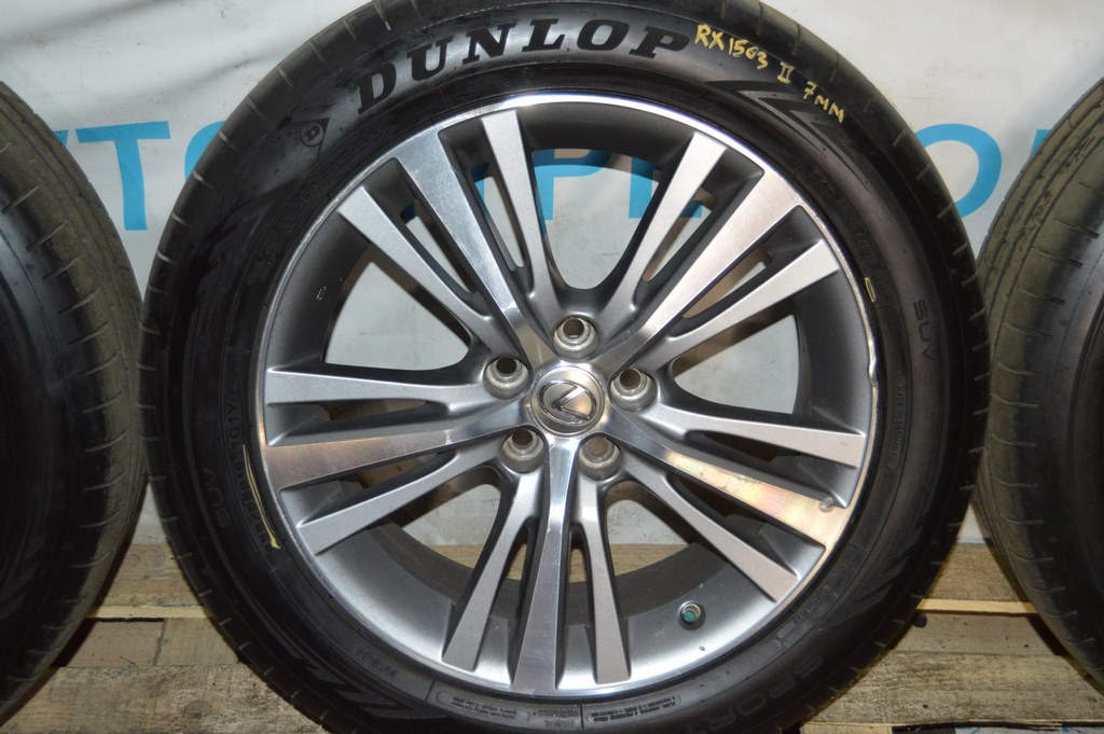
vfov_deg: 28.0
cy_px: 367
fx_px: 1471
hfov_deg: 41.1
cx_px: 552
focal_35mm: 48
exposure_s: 1/60
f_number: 4.5
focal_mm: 32
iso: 2000
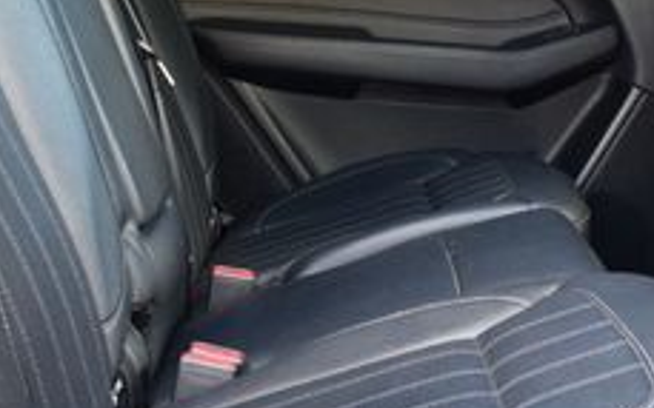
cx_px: 543
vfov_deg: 16.9
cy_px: 234
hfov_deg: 26.2
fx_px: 1372
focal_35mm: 77
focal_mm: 18
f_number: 6.3
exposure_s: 1/15
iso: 450
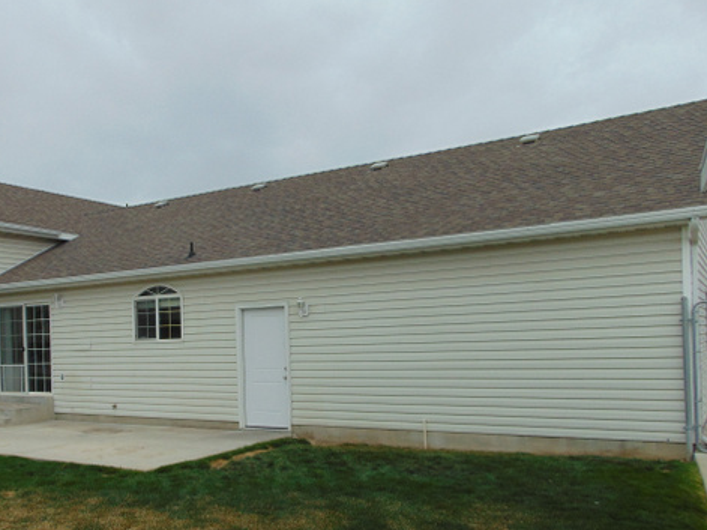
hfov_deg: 52.9
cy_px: 353
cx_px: 234
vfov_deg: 41.2
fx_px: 694
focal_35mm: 34
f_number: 7.7
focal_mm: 4.5
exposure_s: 1/200
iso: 80
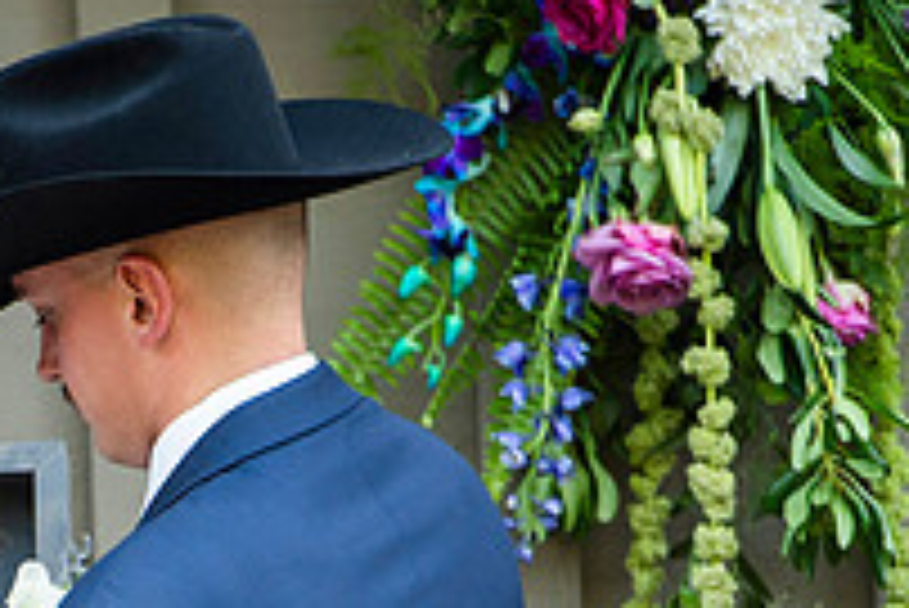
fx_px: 18673
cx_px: 91
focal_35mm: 739
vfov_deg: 1.9
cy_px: 914
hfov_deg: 2.8
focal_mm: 200
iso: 400
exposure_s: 1/250
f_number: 3.5
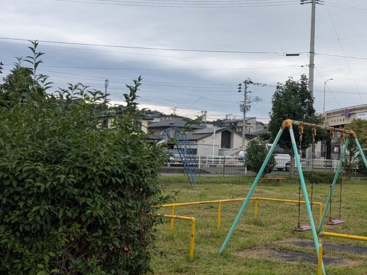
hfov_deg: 38.8
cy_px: 105
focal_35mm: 48
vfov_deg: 30.2
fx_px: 509
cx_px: 270
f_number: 1.7
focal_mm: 4.53
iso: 31
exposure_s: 1/560
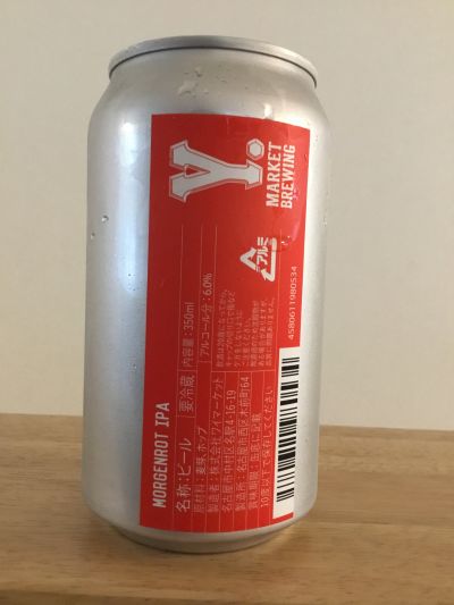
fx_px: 542
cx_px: 227
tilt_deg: -2.7
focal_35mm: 31
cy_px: 302
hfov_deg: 45.5
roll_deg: -1.1
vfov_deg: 58.3
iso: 250
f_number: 2.4
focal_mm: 3.3
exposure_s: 1/15
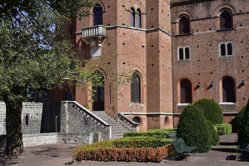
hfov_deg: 39.6
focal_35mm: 50
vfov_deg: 27.0
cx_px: 124
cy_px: 83
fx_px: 346
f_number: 11
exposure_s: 1/250
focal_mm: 50
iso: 100
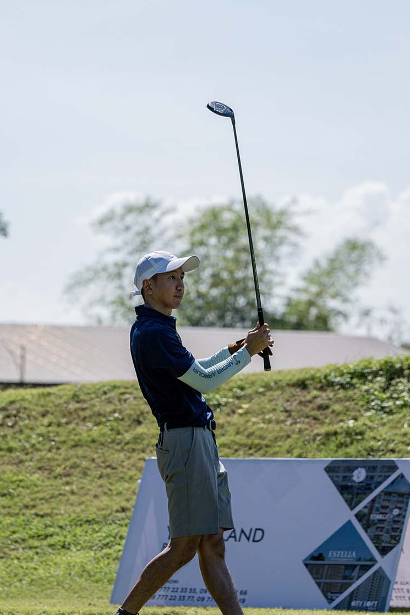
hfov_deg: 8.5
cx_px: 232
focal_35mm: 161
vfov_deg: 12.8
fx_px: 2751
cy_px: 319
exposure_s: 1/5000
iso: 500
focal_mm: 125
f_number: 4
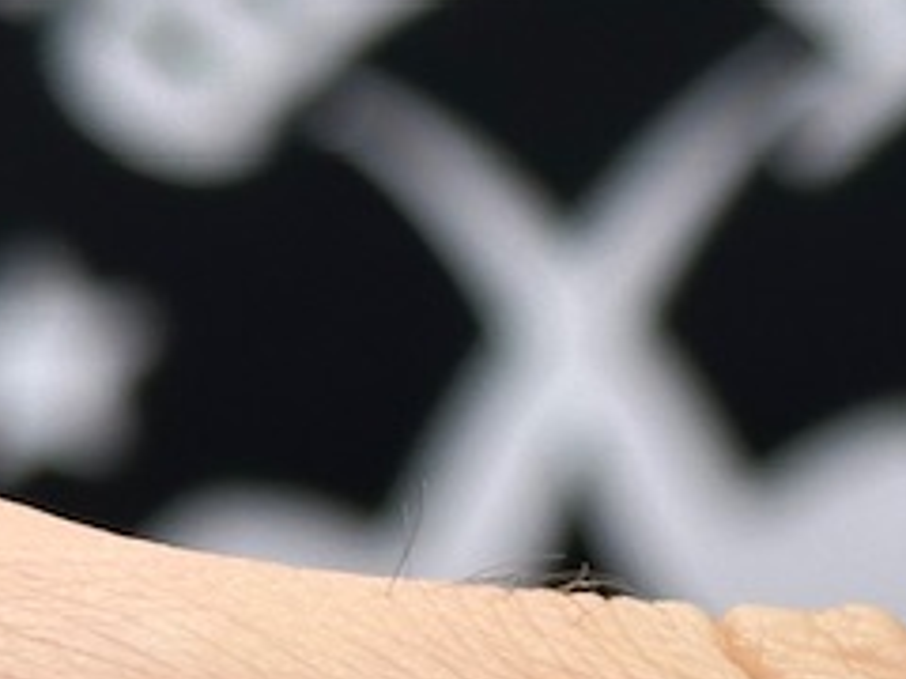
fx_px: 6700
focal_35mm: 256
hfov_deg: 7.4
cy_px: 758
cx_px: 1812
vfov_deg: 5.8
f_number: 1.78
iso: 64
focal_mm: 6.86
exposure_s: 1/756
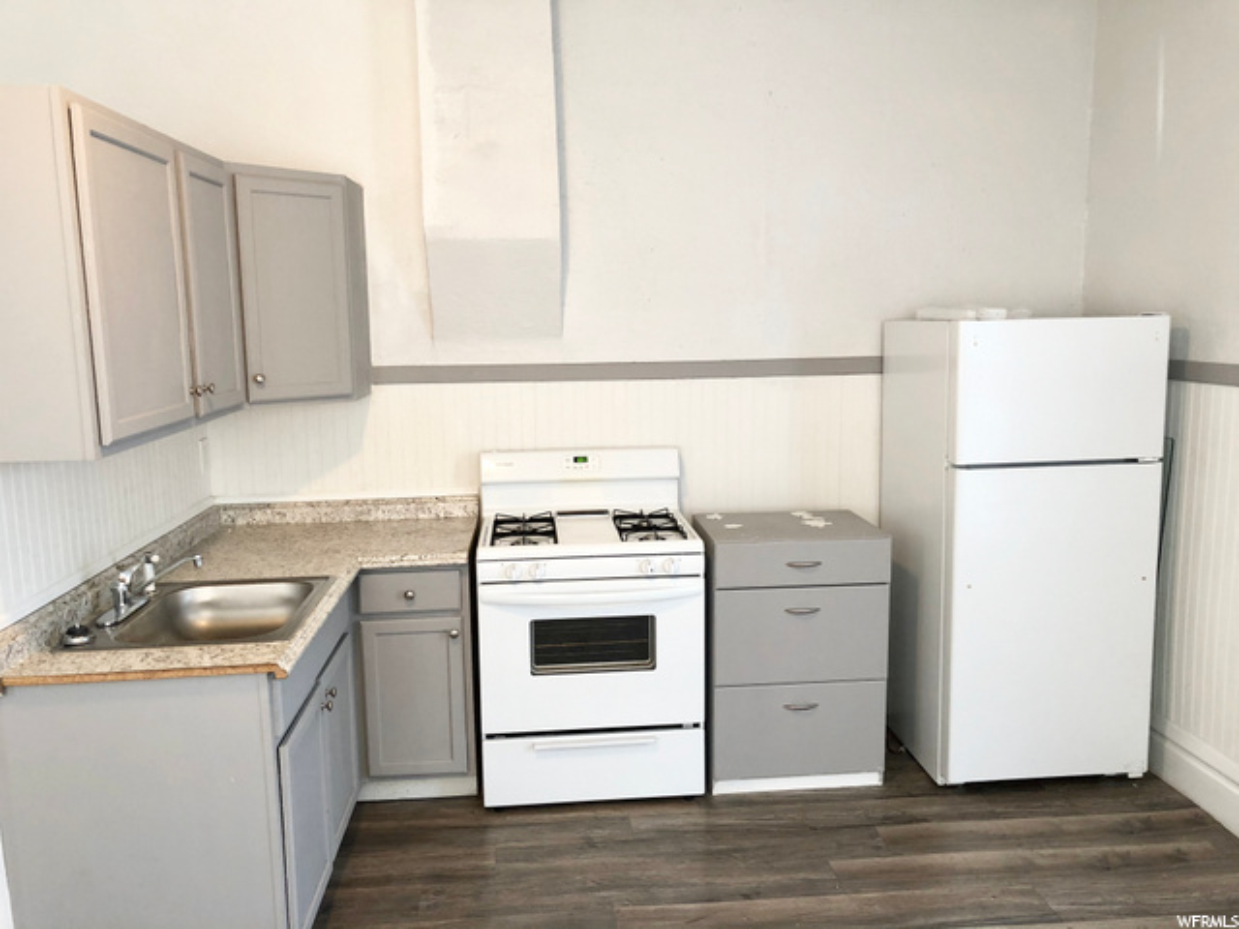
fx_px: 1002
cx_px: 620
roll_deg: +0.3
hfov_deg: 63.4
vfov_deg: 49.7
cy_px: 464
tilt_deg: -9.5
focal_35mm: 28
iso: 40
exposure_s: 1/20
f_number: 1.8
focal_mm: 4
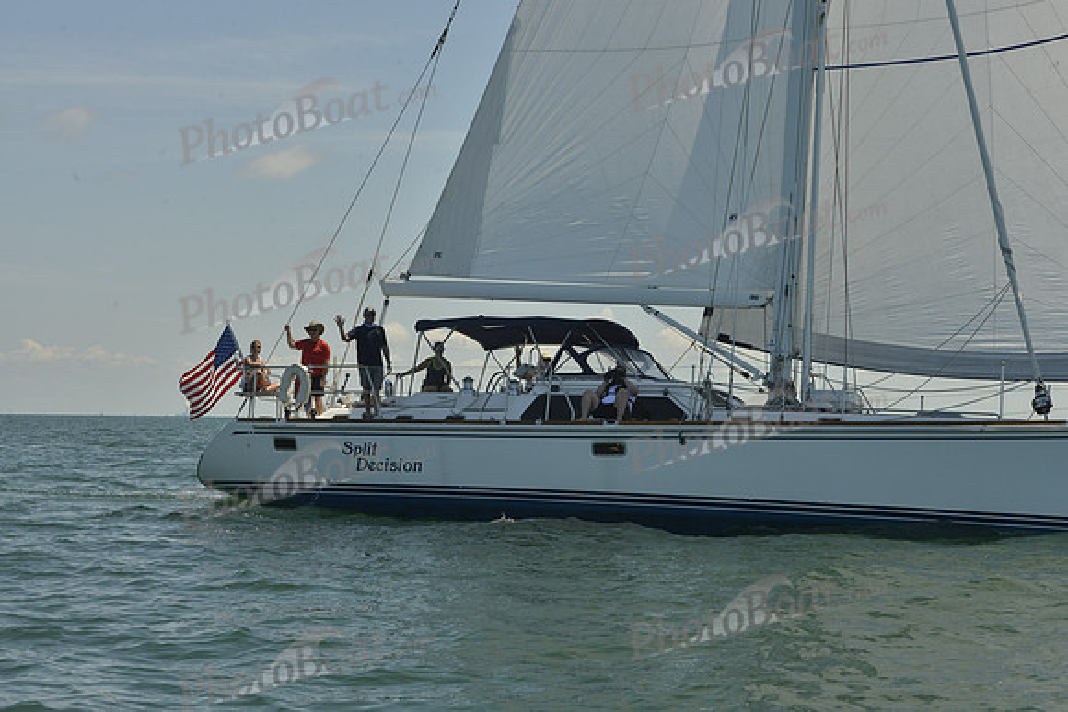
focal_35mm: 70
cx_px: 534
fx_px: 2077
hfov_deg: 28.8
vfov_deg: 19.5
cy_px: 356
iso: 280
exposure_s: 1/500
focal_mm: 70
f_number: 14
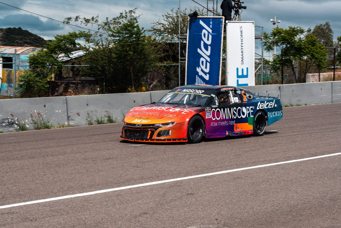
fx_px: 995
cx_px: 170
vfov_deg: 13.1
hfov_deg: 19.4
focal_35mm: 105
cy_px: 114
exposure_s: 1/400
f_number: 16
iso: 100
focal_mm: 105
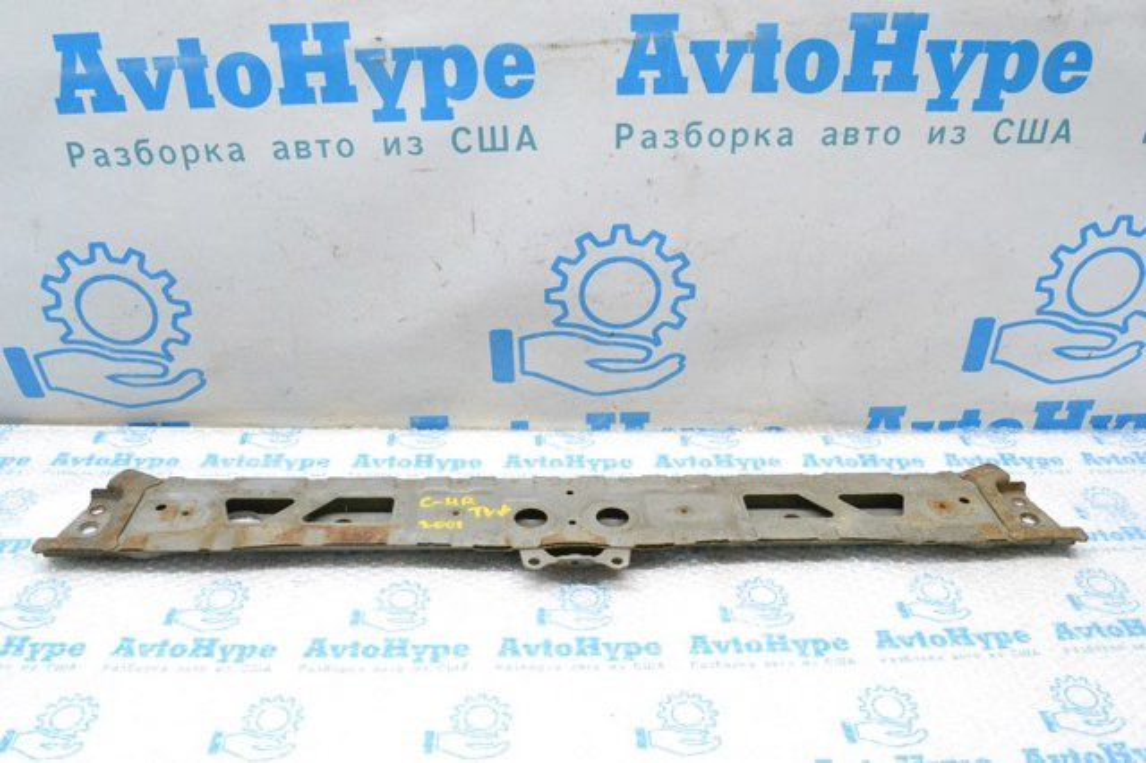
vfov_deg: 43.6
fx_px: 954
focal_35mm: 30
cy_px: 382
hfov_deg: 62.0
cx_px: 573
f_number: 11
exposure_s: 1/100
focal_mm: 20
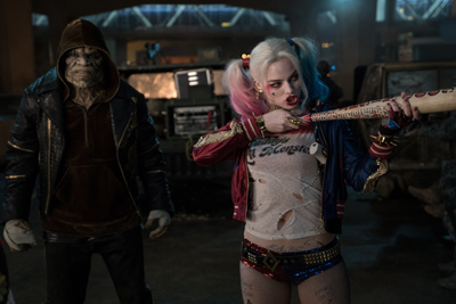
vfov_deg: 22.6
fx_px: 760
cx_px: 228
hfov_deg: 33.4
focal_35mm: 60
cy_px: 152
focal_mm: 60
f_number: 4
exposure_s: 1/160
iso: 3200
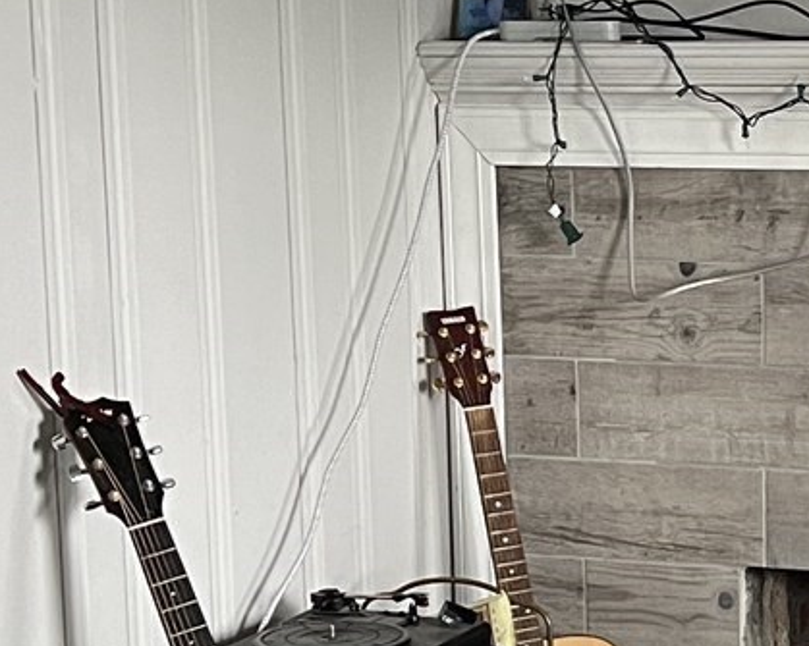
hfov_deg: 15.1
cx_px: 921
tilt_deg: -10.0
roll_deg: +0.1
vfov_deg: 12.4
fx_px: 2968
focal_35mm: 124
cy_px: 472
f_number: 1.5
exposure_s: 1/60
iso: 400
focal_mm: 5.7
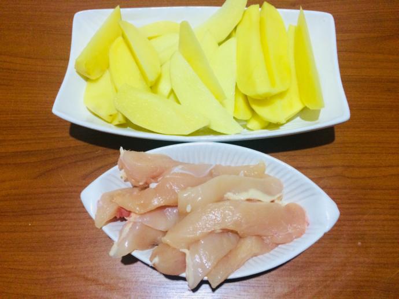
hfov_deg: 61.6
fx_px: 334
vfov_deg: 48.3
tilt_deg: -64.5
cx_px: 200
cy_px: 150
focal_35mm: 29
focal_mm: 4.15
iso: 320
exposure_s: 1/33
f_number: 2.2
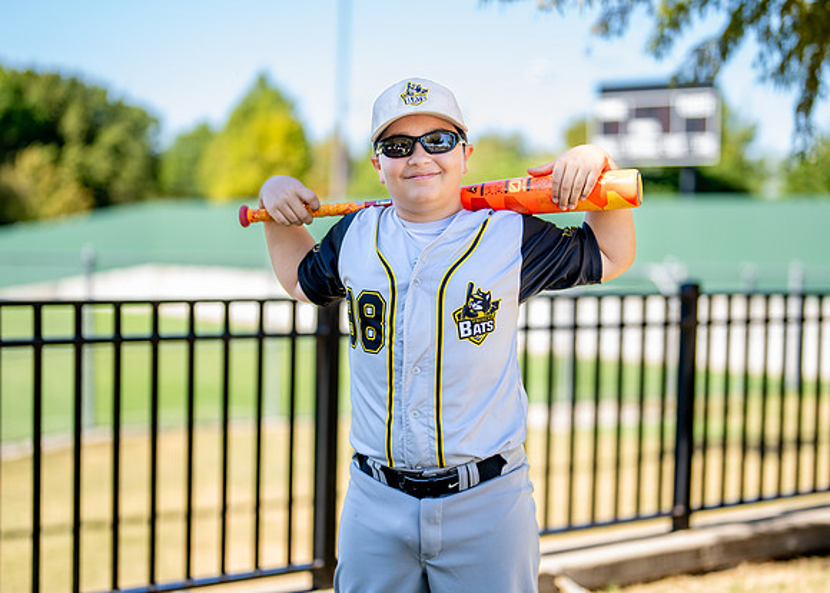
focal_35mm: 70
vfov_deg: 20.5
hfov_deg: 28.4
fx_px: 1641
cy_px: 312
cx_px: 455
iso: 100
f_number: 1.2
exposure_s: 1/1600
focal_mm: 50
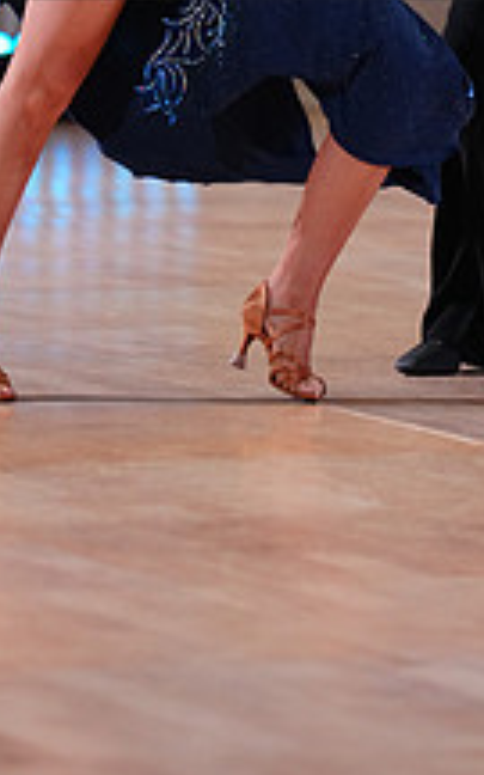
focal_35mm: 548
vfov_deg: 3.8
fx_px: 11565
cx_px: 393
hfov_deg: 2.4
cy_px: -118
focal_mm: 200
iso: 2000
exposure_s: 1/400
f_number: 2.8
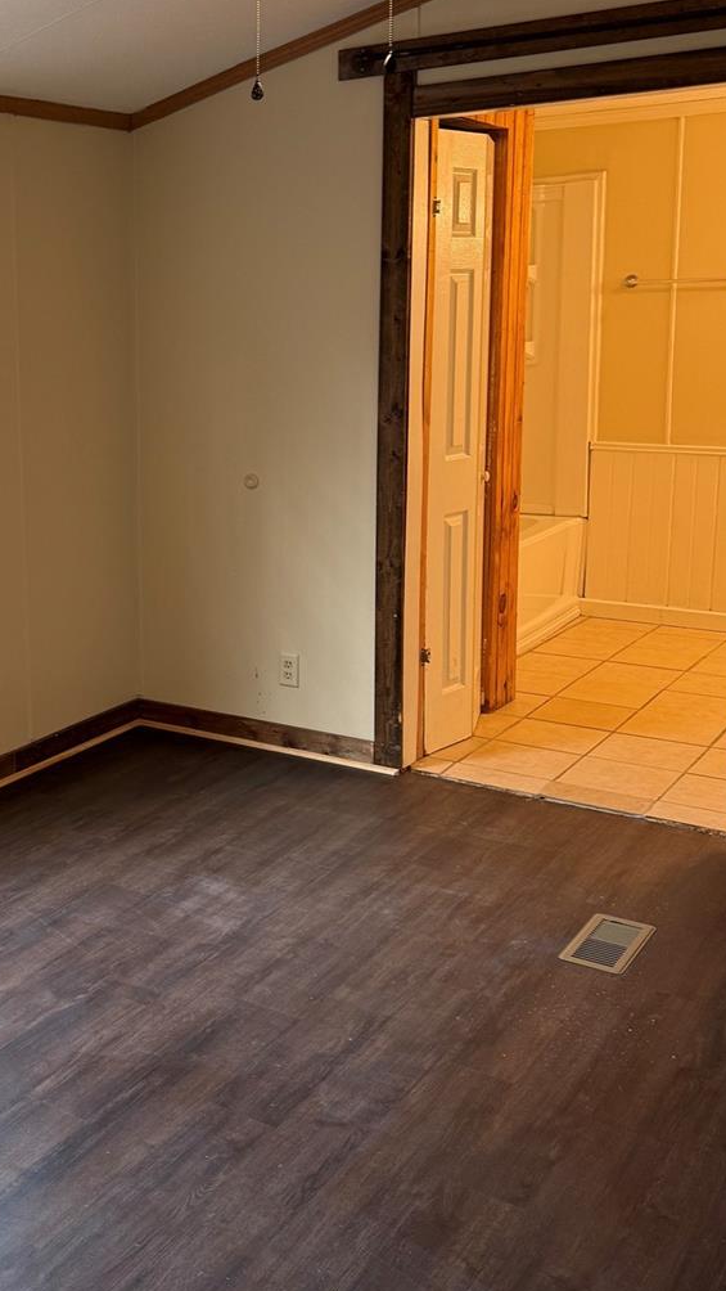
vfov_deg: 50.3
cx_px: 21
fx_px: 1368
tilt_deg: -11.8
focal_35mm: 40
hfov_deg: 28.1
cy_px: 546
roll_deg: -0.1
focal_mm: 6.76
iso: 125
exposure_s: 1/60
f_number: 1.78
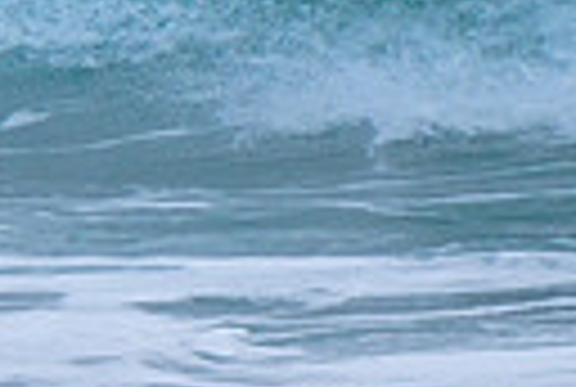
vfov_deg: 0.6
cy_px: -261
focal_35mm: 2486
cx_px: 200
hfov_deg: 0.8
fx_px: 39869
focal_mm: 400
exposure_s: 1/2000
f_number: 5.6
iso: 500
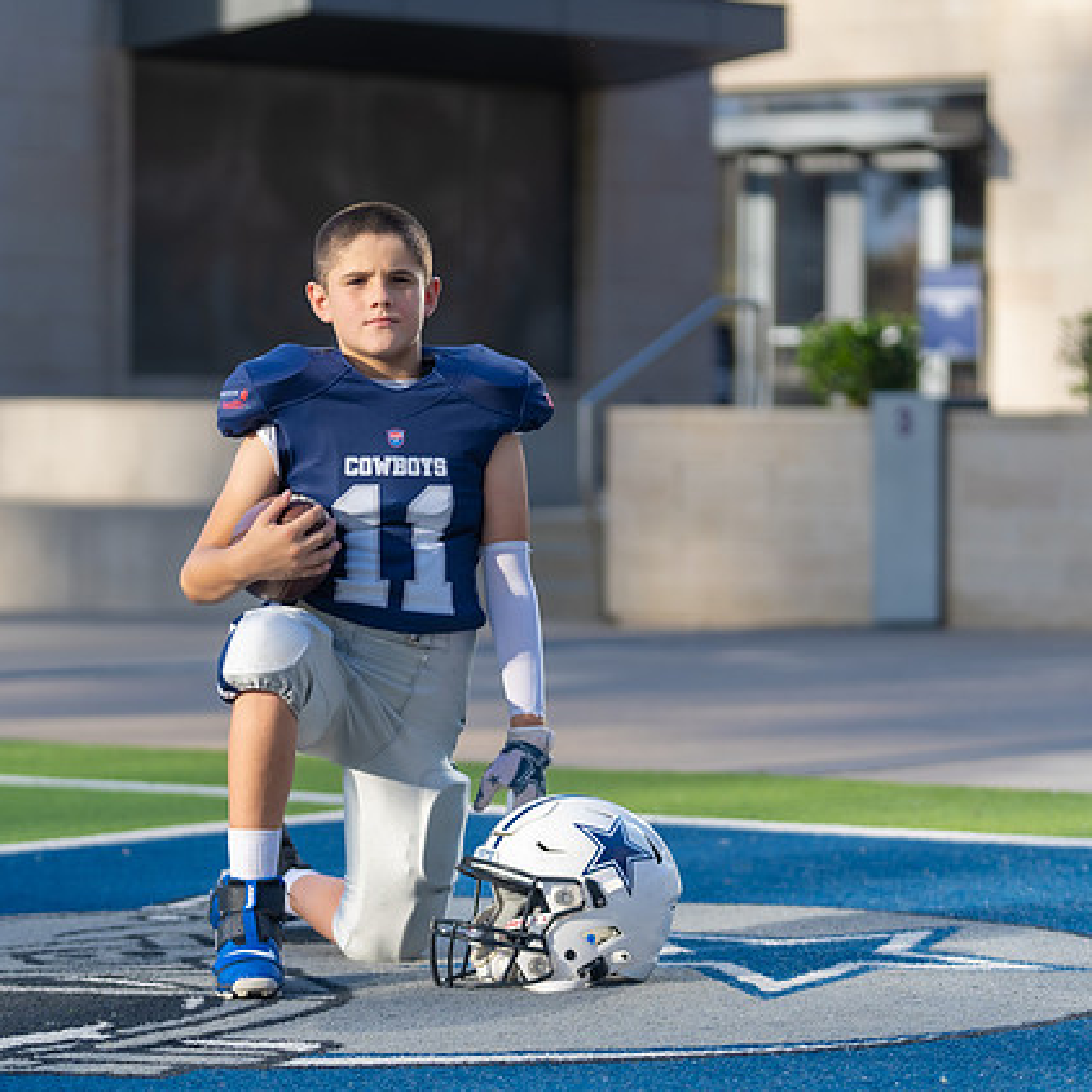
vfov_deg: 13.2
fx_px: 4711
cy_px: 590
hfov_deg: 13.2
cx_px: 402
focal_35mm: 132
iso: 100
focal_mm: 95
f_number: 2.8
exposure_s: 1/640
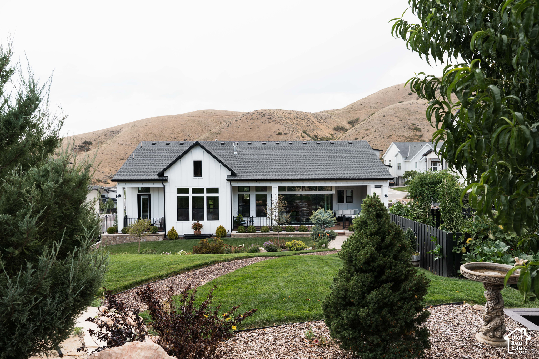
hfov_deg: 65.5
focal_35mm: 28
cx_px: 270
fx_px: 419
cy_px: 180
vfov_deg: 46.4
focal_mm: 28
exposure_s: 1/125
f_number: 5.6
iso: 100
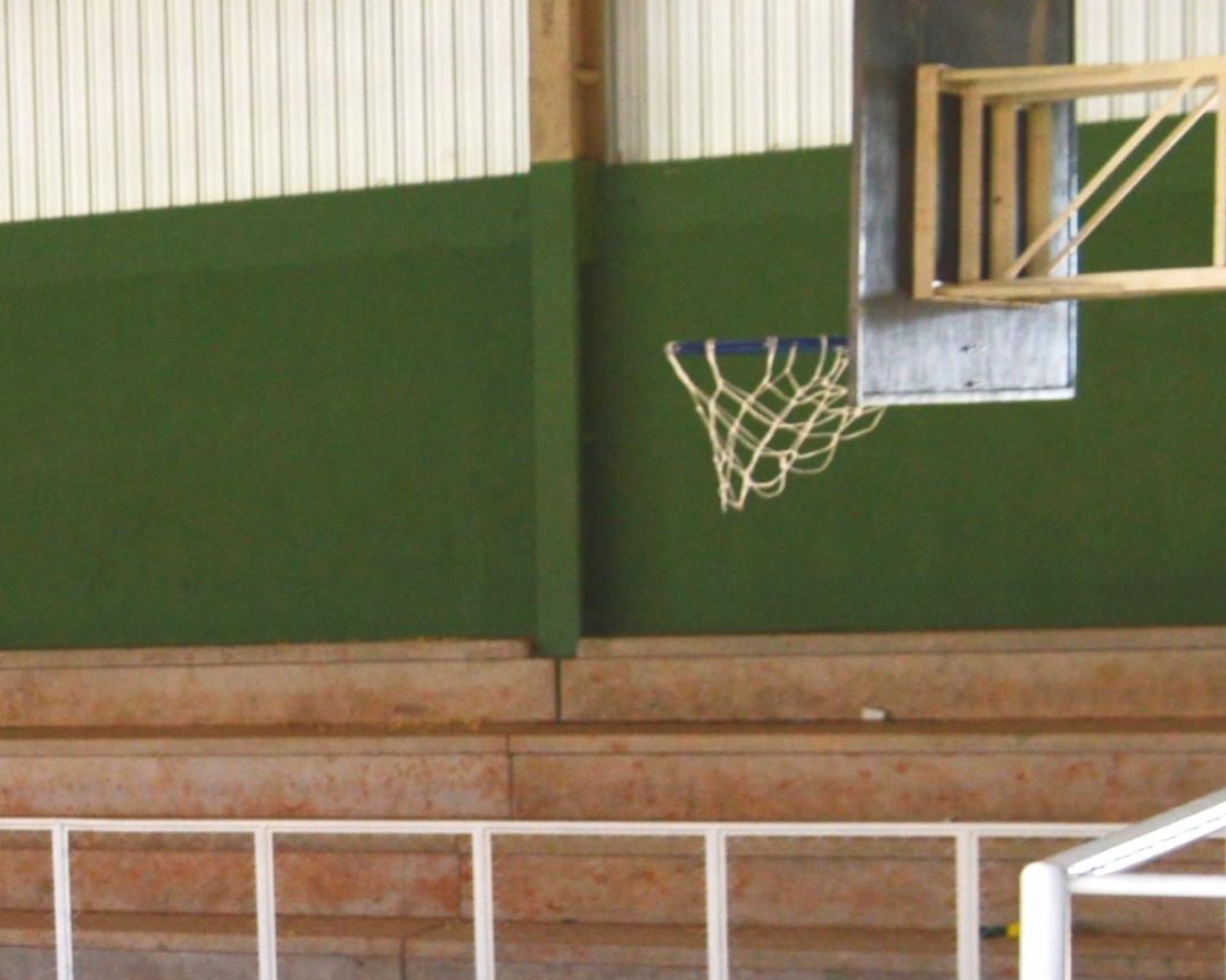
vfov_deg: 14.4
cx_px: -1127
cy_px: 907
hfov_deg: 15.1
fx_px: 3845
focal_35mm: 106
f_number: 5.6
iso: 220
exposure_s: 1/125
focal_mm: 18
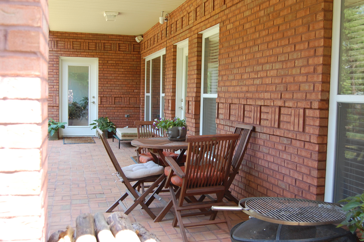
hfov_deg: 49.6
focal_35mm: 39
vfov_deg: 34.1
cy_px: 121
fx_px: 394
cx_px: 182
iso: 400
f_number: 5
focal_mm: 26
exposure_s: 1/100
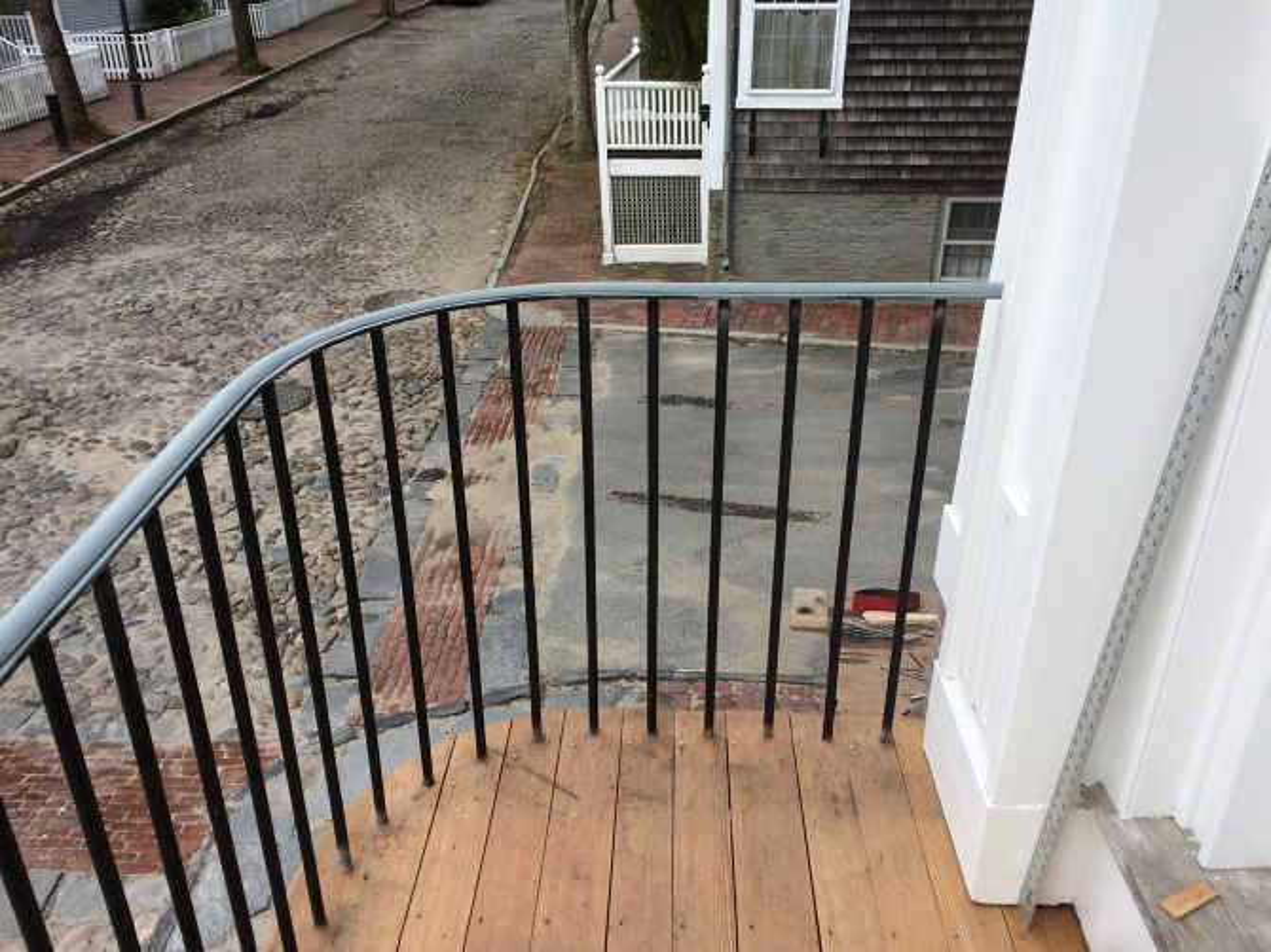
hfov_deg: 61.7
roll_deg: +0.1
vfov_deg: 48.2
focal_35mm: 29
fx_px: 1064
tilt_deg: -28.7
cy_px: 476
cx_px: 636
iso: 32
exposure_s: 1/441
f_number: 2.2
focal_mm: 4.15
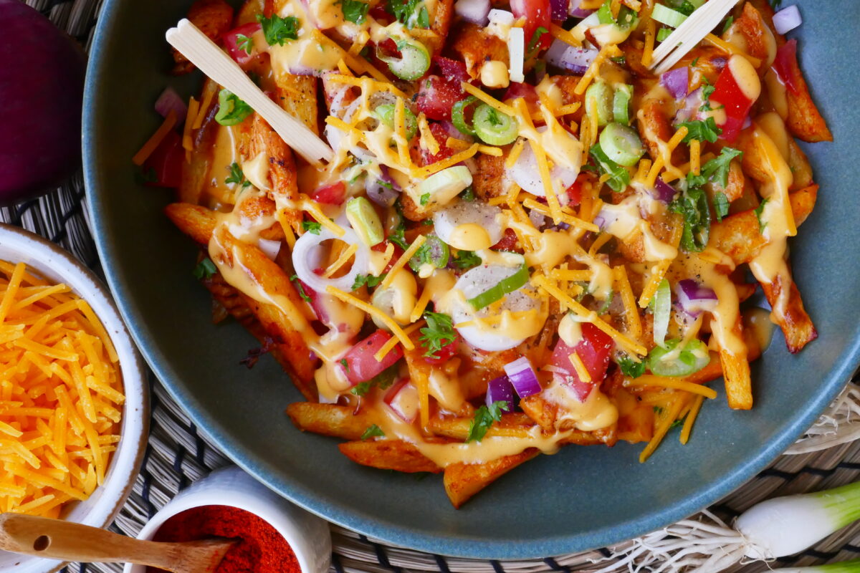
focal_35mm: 40
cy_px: 286
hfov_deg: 48.5
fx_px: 955
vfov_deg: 33.4
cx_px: 430
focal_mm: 14.6
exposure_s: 1/80
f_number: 8
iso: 1000
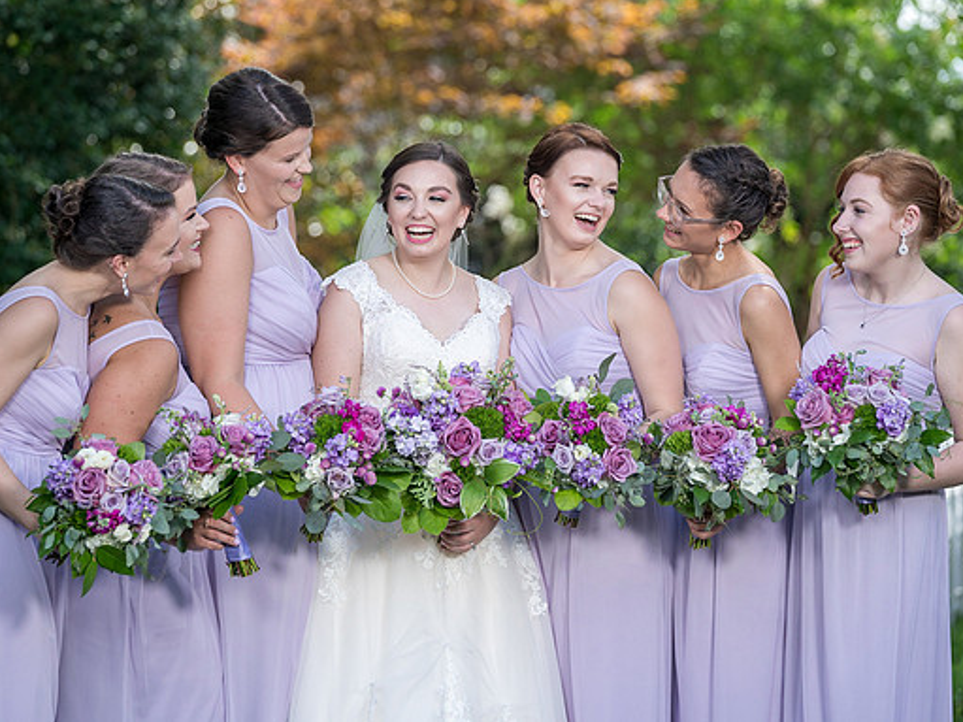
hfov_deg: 11.8
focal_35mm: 168
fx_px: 4673
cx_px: 479
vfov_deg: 8.8
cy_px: 356
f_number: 4
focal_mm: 151
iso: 100
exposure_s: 1/200
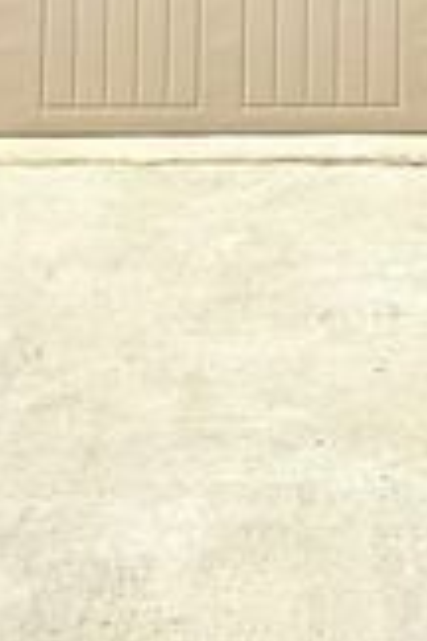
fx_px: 1637
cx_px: 589
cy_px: -388
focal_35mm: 92
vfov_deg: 18.8
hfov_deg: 14.1
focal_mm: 2.22
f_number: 2.2
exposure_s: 1/2506
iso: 50
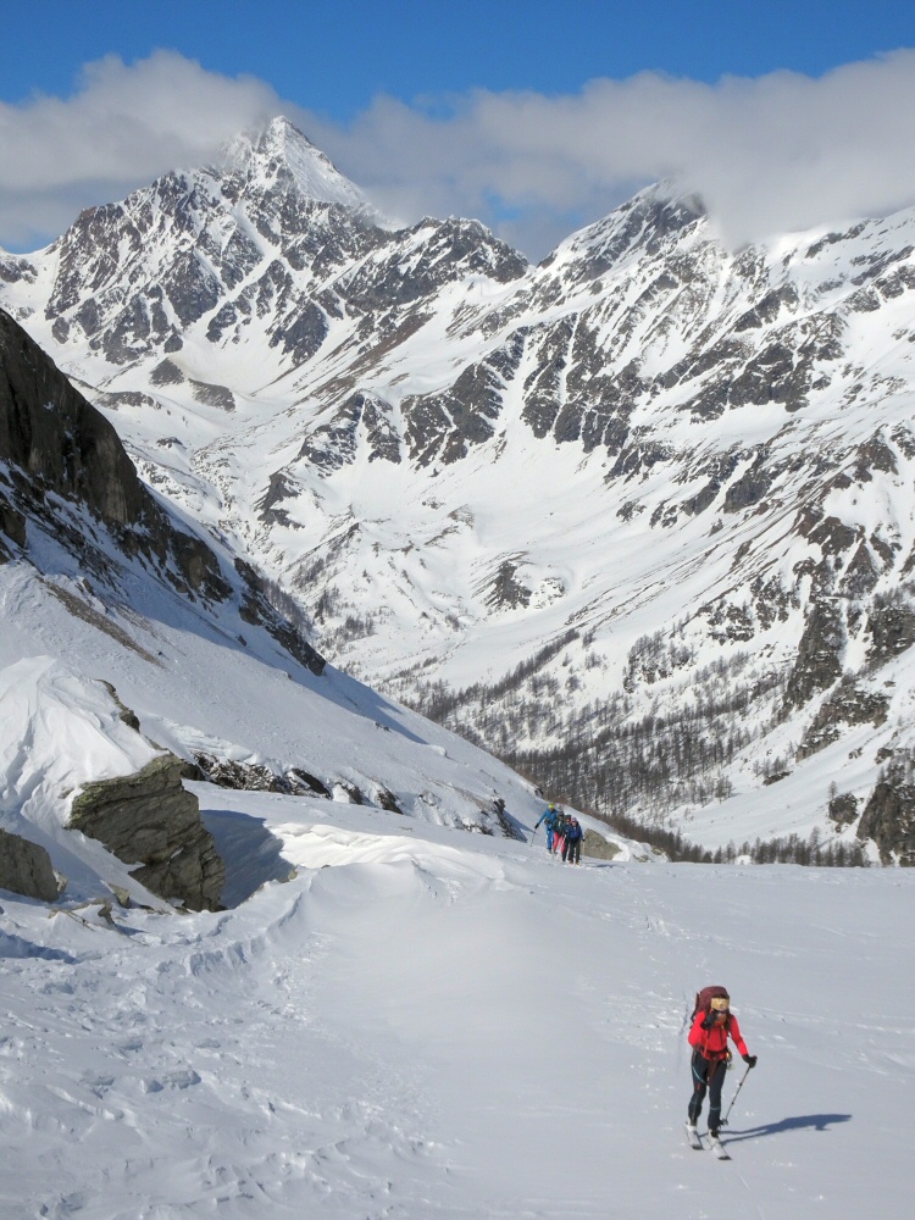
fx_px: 2326
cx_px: 458
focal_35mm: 66
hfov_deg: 22.3
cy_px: 610
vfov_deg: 29.4
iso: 80
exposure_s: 1/2000
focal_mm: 11.32
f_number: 5
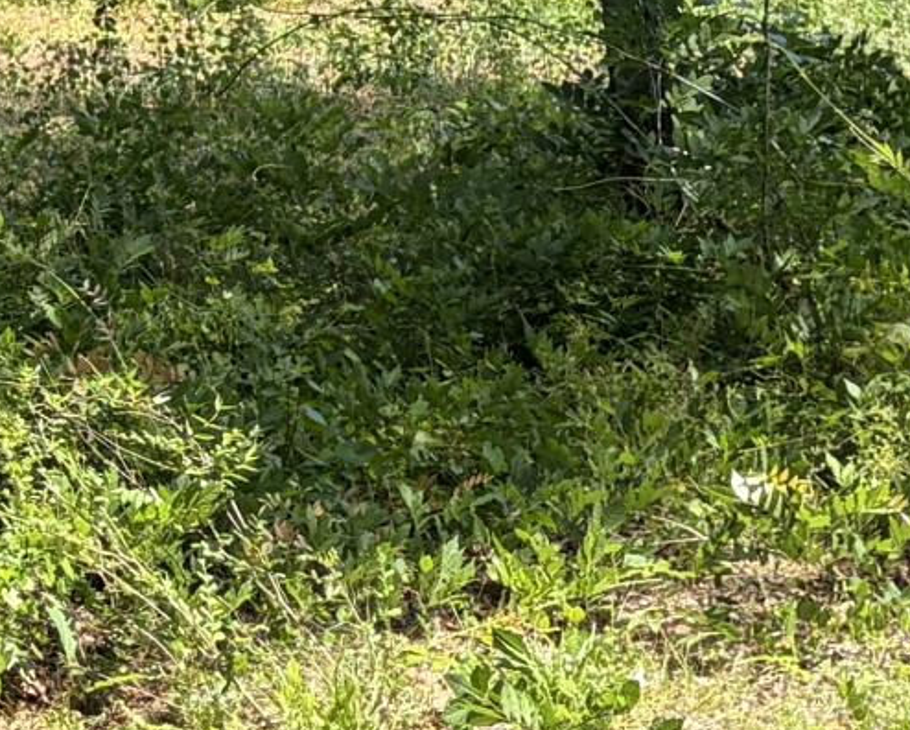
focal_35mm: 154
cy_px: -503
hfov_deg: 11.8
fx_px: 4151
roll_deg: +3.3
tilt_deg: +5.1
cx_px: -547
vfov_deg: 9.6
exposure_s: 1/647
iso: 50
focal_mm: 5.96
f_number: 1.6
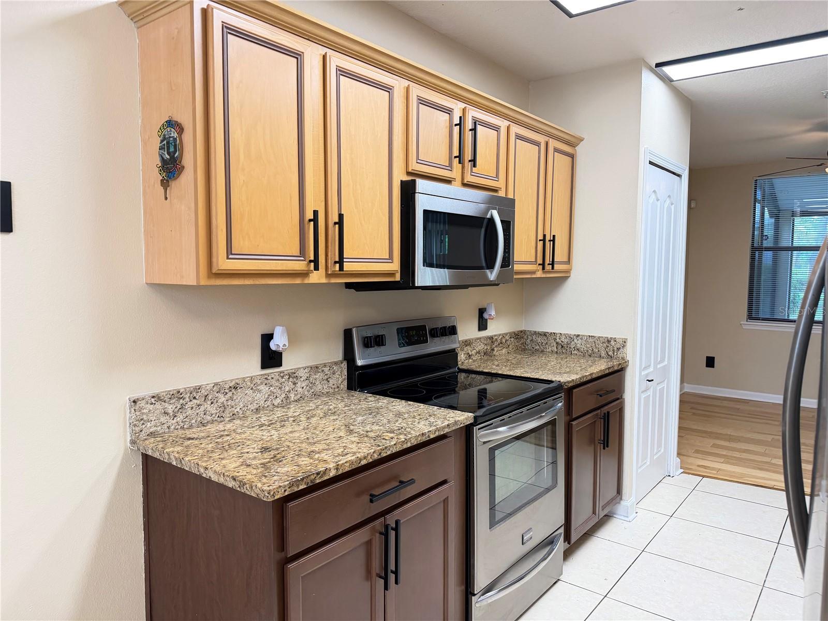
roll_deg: +0.0
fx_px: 574
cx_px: 414
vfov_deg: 56.8
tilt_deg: -4.4
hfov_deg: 71.6
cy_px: 310
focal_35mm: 24
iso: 200
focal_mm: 6.76
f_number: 1.78
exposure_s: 1/120
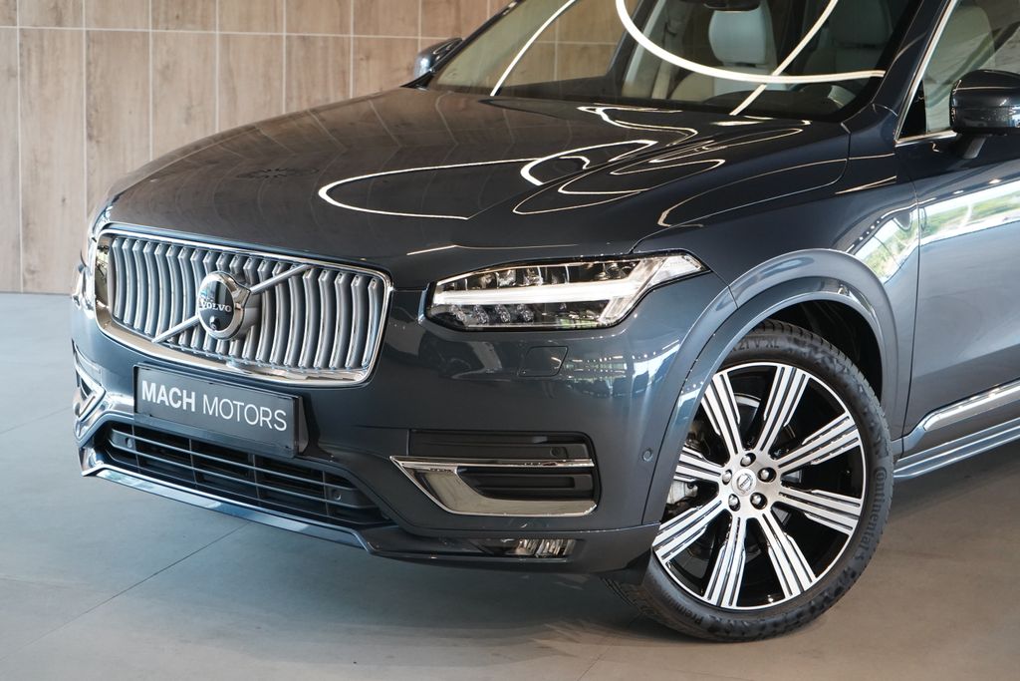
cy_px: 340
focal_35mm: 70
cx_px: 510
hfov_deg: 28.8
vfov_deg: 19.5
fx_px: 1983
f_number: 5.6
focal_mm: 70
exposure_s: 1/160
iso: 4000
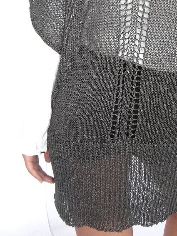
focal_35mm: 67
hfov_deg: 21.7
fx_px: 457
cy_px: 35
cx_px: 141
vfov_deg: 28.1
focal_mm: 6.3
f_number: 3.2
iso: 160
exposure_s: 1/60
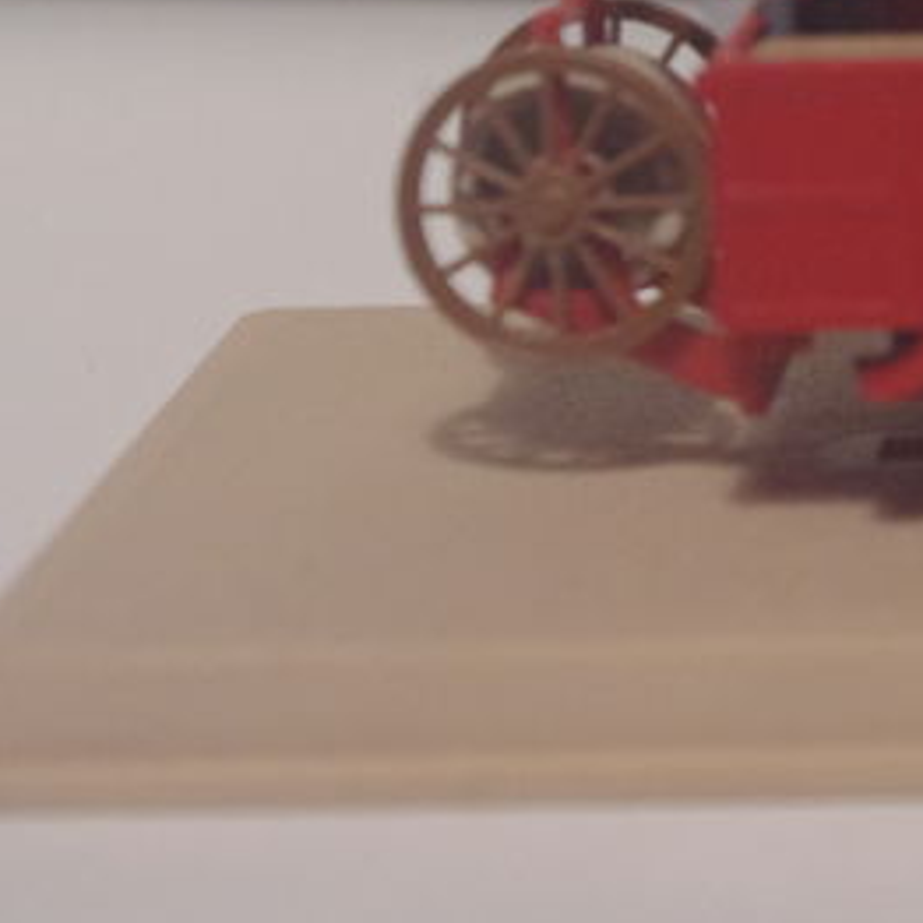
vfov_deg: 10.8
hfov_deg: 10.5
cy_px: -92
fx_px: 4797
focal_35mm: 159
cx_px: 1476
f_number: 5.6
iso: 2000
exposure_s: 1/30
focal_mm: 32.5
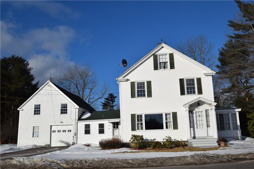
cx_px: 127
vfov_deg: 39.9
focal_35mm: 33
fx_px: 233
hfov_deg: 57.2
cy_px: 84
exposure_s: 1/500
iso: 200
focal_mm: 22
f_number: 11
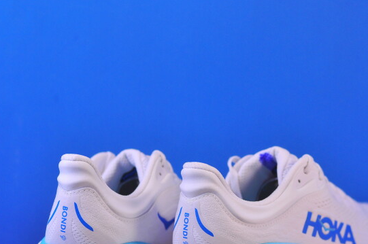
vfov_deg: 12.3
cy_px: 170
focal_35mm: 111
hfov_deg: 18.4
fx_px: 1133
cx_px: 209
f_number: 2.8
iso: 250
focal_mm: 50
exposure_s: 1/320
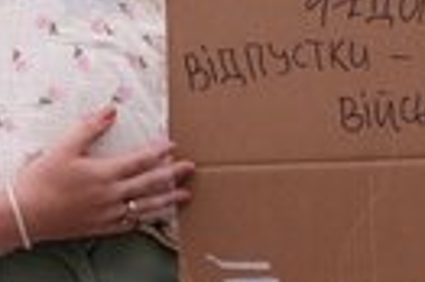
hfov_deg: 17.6
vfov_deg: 11.5
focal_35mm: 116
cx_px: 169
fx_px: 1368
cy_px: -66
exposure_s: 1/125
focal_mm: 38
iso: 250
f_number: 4.5
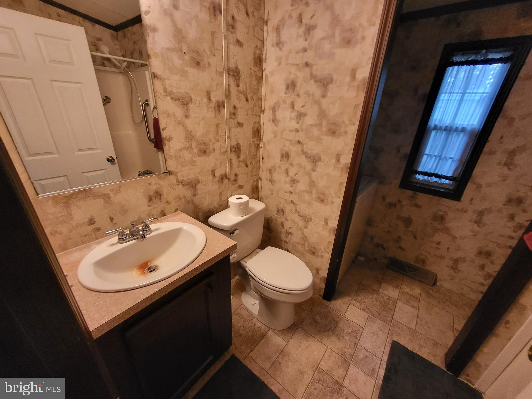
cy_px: 200
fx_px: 200
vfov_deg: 89.9
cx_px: 266
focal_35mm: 13
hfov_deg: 106.2
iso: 400
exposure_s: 1/60
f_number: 2.2
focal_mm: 1.74
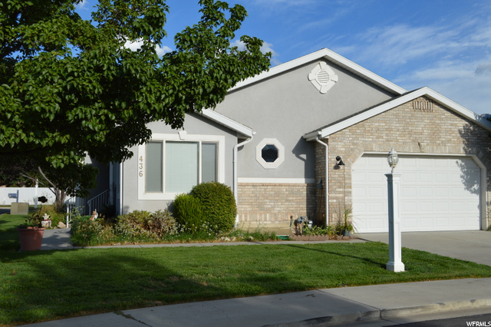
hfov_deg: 49.6
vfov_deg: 34.2
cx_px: 246
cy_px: 164
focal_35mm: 39
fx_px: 532
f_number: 8
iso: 100
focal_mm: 26
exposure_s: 1/250
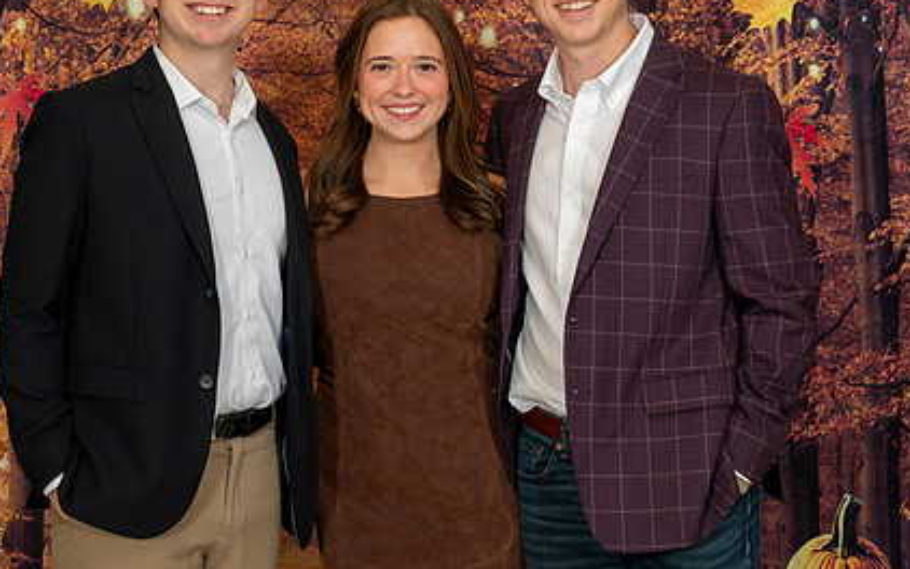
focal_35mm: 87
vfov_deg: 15.0
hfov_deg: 23.8
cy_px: 213
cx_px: 420
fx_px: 2158
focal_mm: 58
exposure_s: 1/80
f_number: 5.6
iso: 800
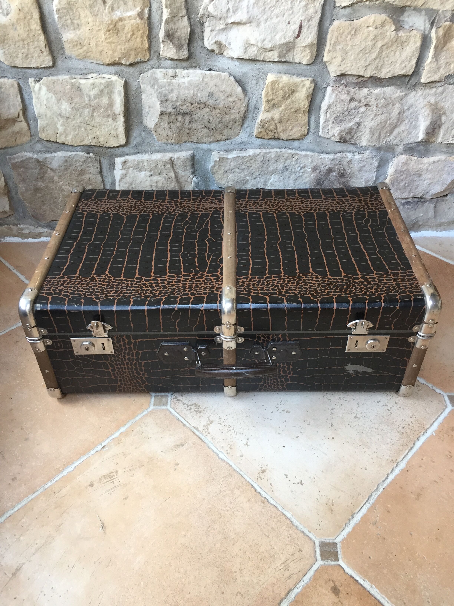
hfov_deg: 48.2
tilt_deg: -41.8
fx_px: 507
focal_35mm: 29
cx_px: 227
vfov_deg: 61.7
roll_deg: +3.2
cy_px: 303
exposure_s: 1/33
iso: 50
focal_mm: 4.15
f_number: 2.2
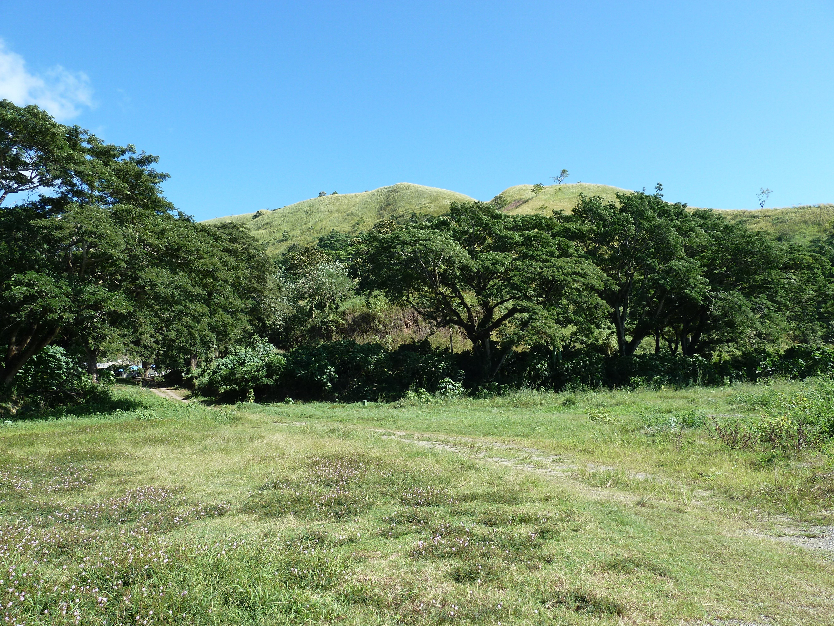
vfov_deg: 54.9
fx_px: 602
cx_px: 417
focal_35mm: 25
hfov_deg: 69.4
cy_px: 313
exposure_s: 1/250
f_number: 4
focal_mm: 4.1
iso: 80
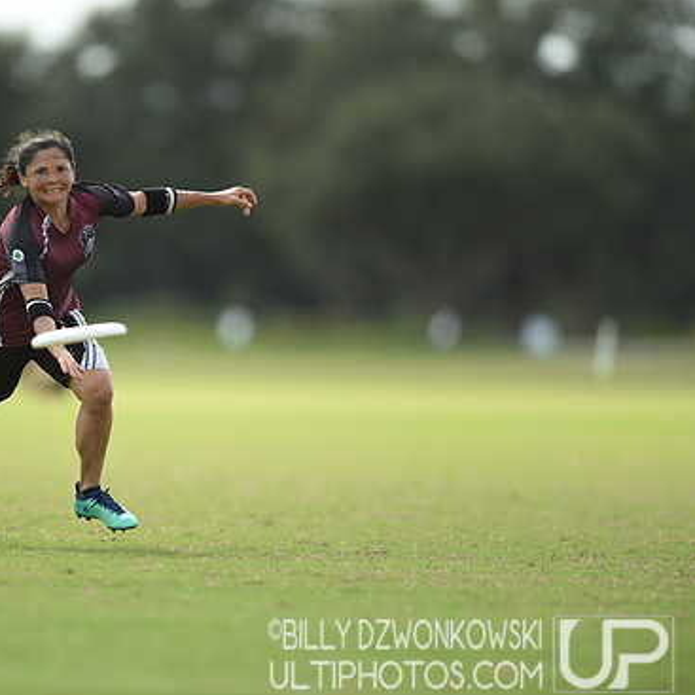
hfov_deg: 3.3
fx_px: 12198
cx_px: 148
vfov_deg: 3.3
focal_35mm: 537
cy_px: 347
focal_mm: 400
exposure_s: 1/1600
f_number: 2.8
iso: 160
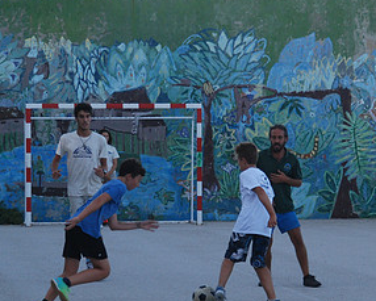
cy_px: 205
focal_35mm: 223
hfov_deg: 8.7
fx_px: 2482
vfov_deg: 6.9
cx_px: 171
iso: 400
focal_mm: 78
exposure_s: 1/400
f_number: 5.6
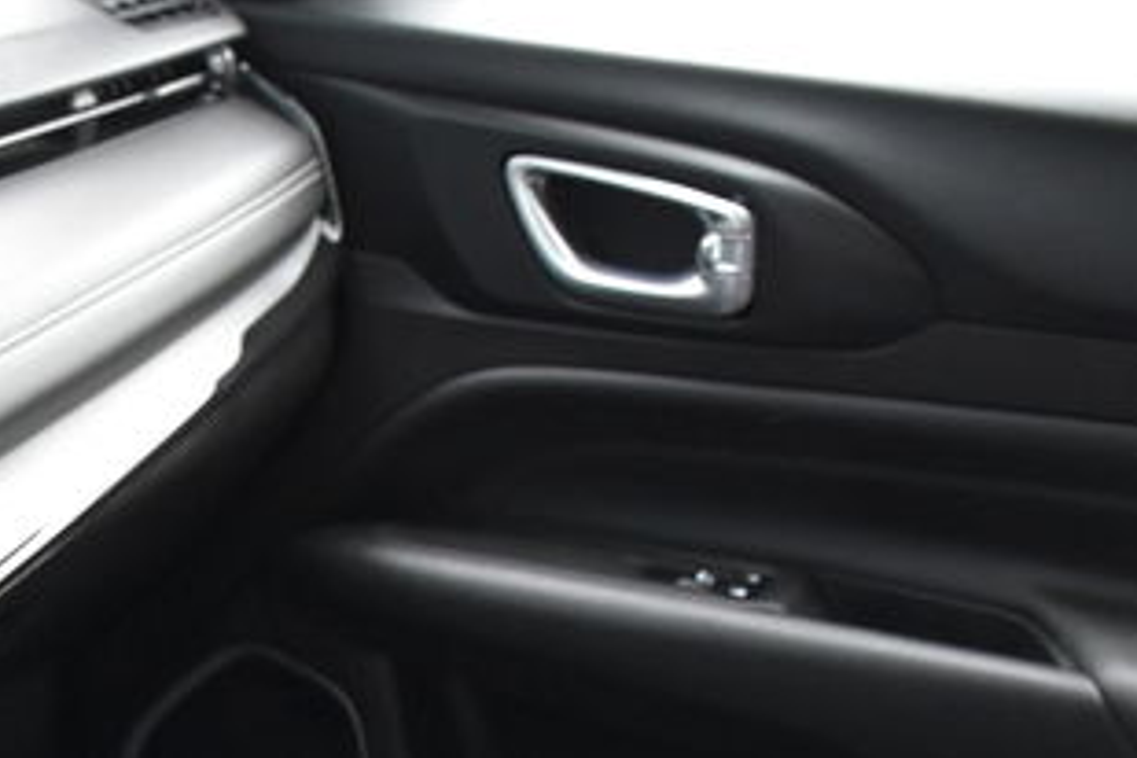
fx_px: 3063
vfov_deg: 13.6
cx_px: -471
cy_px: 1006
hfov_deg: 19.0
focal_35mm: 97
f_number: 3.5
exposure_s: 1/60
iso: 1800
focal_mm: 20
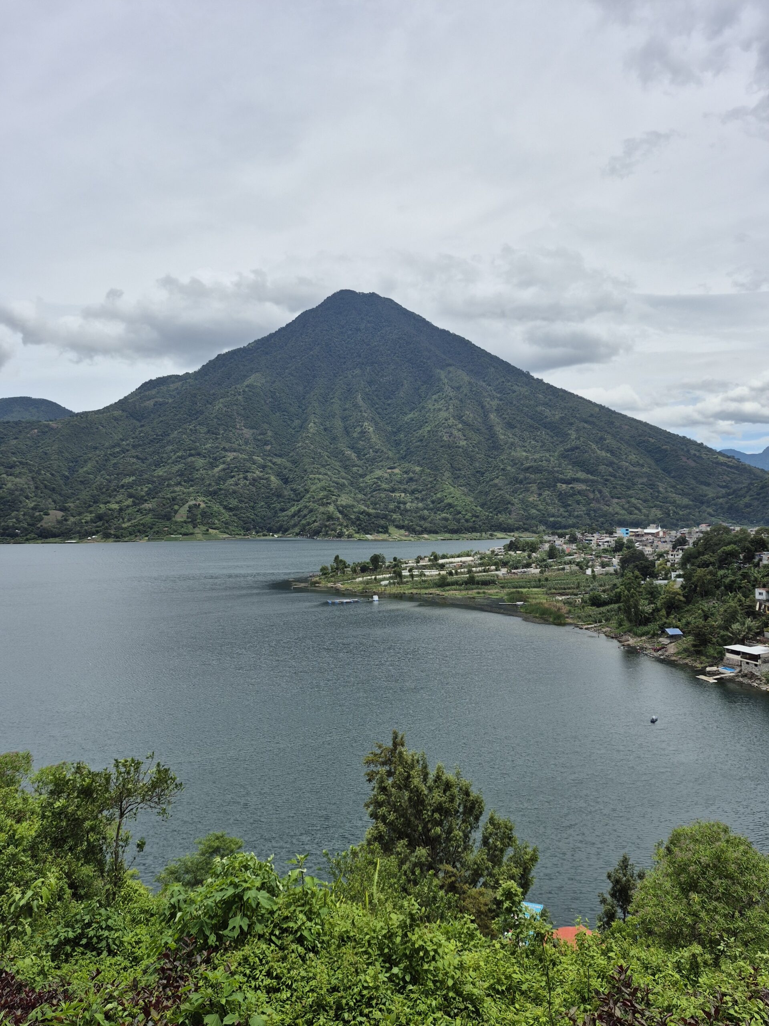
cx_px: 384
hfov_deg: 58.9
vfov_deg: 73.9
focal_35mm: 23
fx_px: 681
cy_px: 513
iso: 25
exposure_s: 1/2824
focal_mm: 5.4
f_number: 1.8
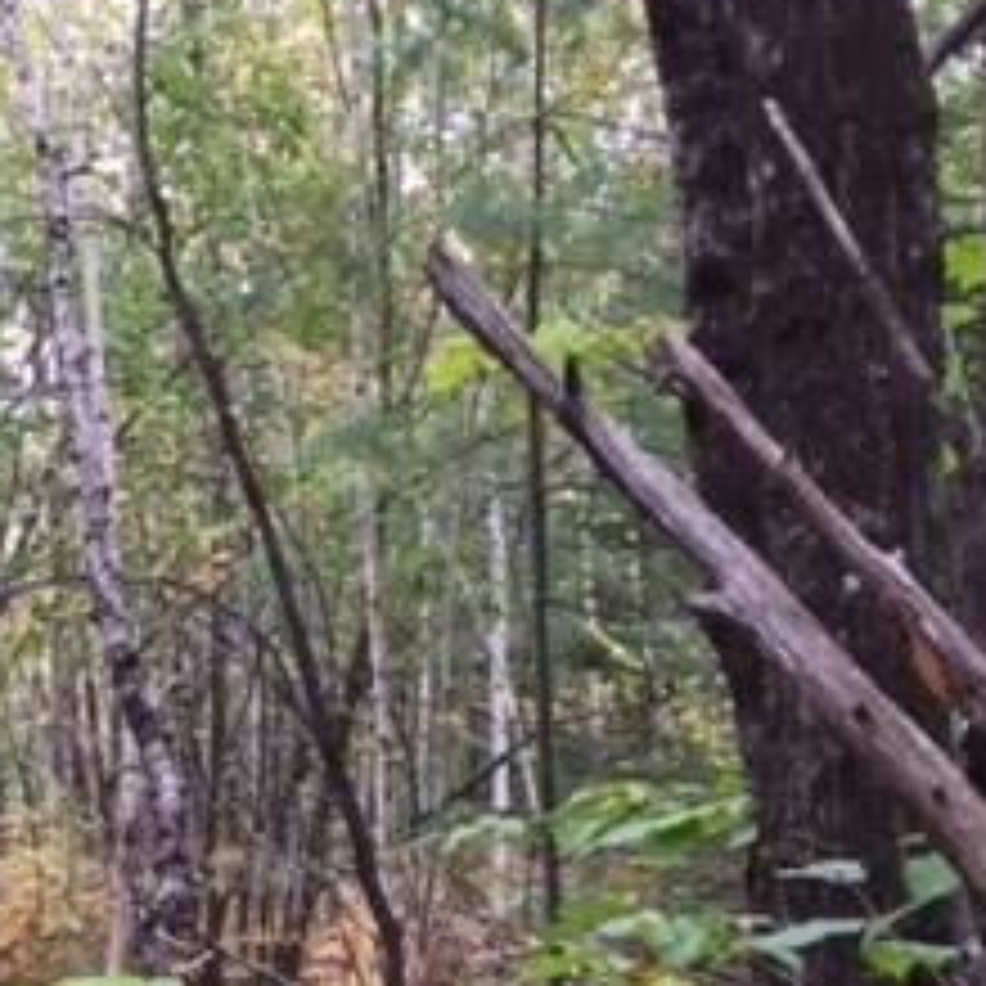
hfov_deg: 22.7
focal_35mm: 75
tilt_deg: -6.5
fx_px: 2417
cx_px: 176
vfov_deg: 22.5
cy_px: 869
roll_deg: +2.8
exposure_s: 1/60
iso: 40
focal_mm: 4.15
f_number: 2.2
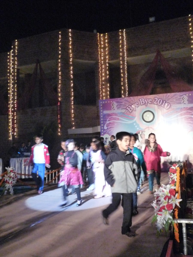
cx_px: 96
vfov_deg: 51.4
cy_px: 128
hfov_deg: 39.7
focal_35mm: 36
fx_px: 268
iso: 800
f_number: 3.4
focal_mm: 5.3
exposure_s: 1/25
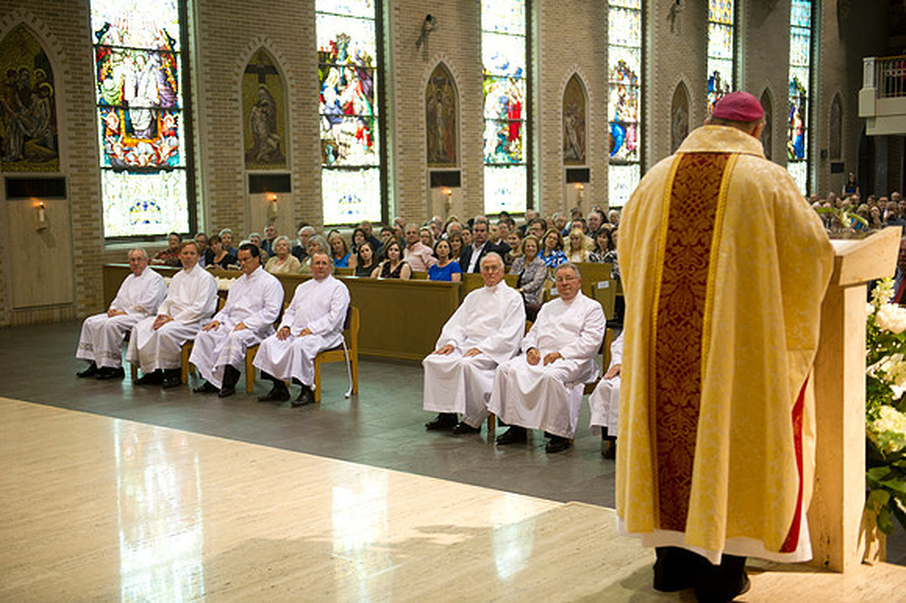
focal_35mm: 48
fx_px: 1207
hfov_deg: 41.1
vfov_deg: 28.0
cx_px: 453
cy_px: 302
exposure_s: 1/160
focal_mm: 48
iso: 2000
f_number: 2.8
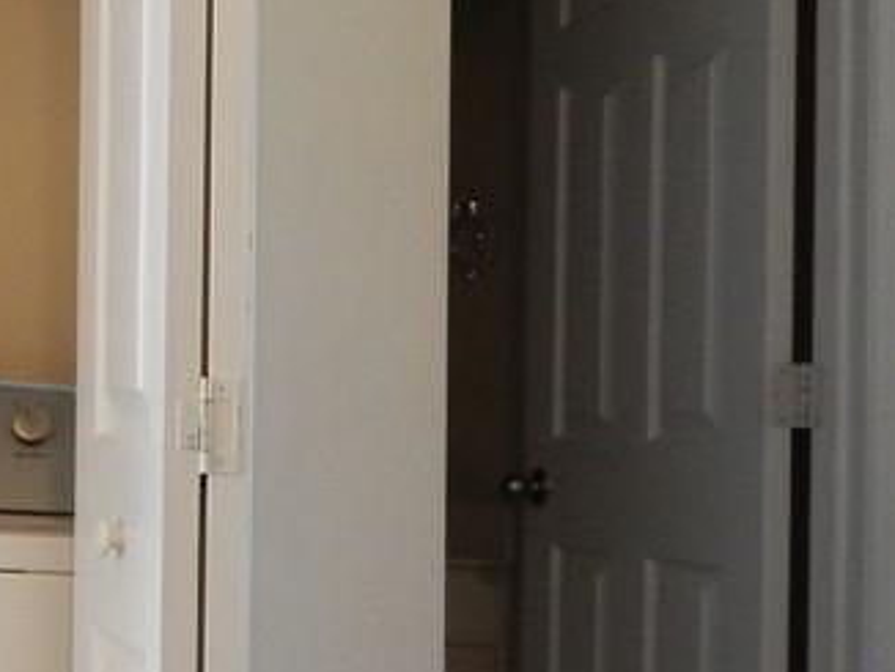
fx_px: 1785
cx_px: -472
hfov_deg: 22.6
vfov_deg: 21.3
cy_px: 384
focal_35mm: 69
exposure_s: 1/30
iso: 400
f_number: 3
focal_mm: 4
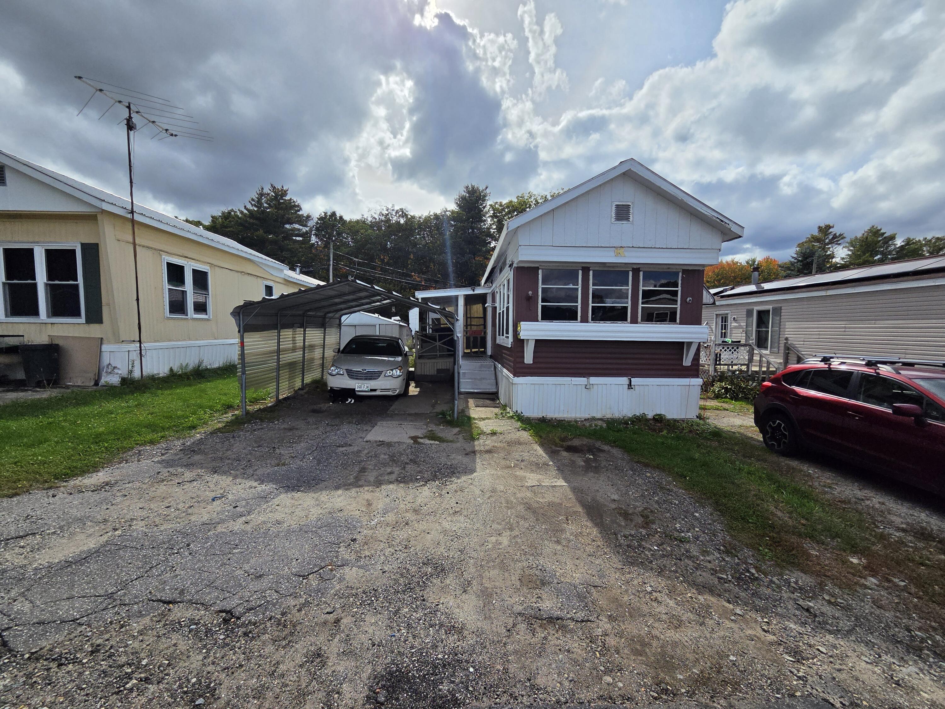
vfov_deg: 89.9
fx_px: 355
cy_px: 354
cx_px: 472
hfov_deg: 106.2
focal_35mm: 13
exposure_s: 1/7729
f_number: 2.2
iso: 80
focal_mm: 2.2
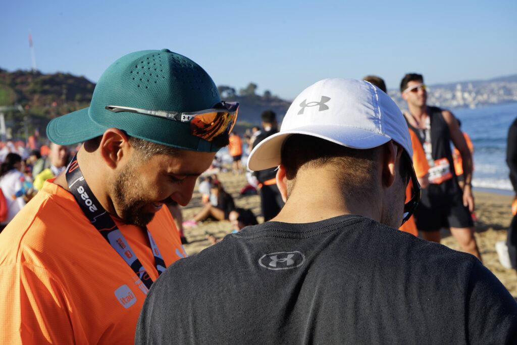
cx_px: 258
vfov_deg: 24.6
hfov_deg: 36.2
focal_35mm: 55
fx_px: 790
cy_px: 172
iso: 100
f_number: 11
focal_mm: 55
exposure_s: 1/125
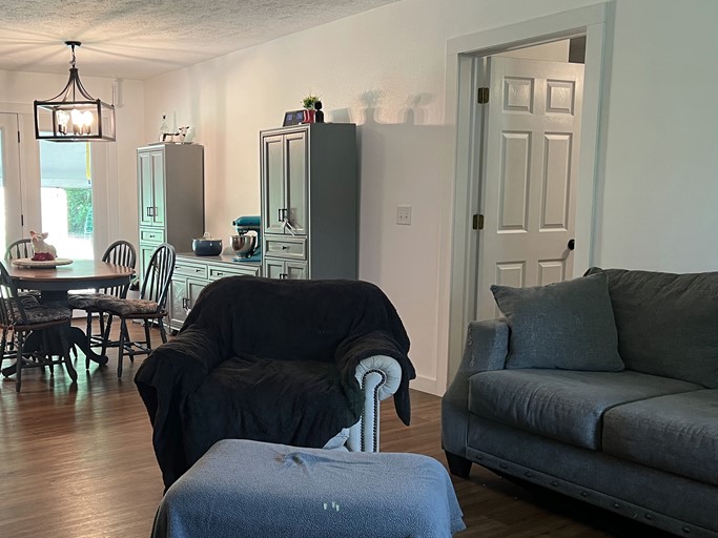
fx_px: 809
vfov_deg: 36.8
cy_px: 299
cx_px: 202
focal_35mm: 39
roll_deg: +0.7
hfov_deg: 46.6
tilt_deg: -7.6
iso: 125
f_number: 1.5
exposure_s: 1/60
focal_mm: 5.7
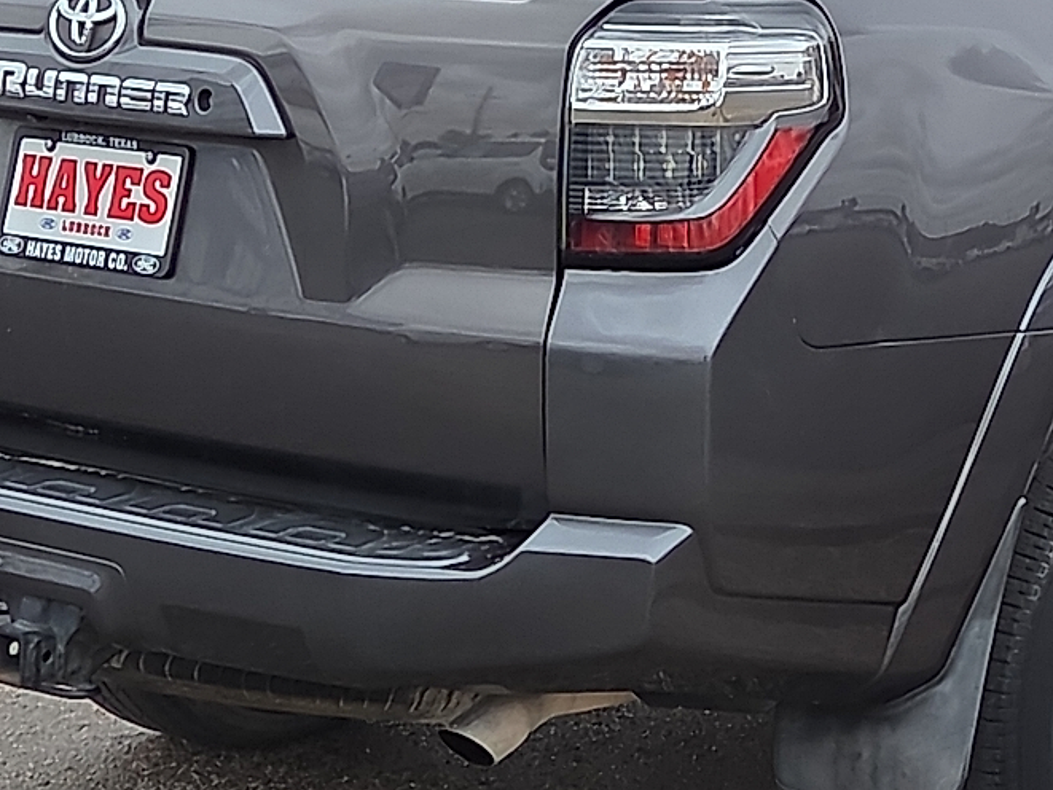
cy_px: 180
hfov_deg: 16.1
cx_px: 895
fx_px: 3681
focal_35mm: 121
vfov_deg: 12.2
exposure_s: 1/588
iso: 25
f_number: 1.8
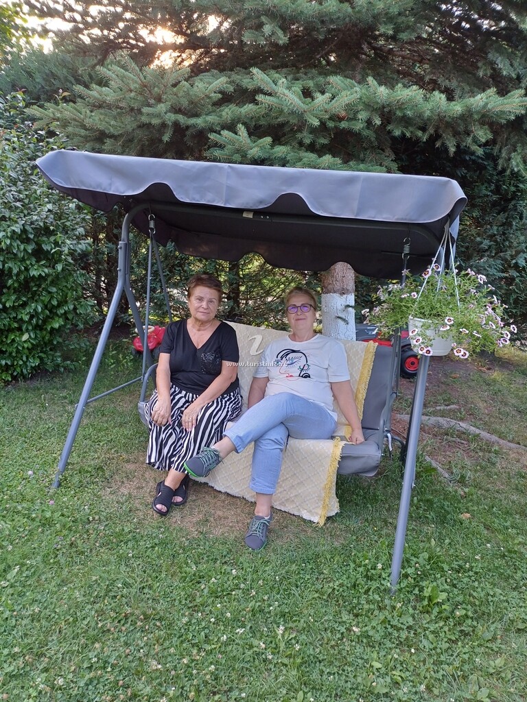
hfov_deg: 54.9
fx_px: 507
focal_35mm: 25
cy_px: 351
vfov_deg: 69.4
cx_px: 264
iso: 80
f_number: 1.8
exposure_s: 1/50
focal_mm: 4.65
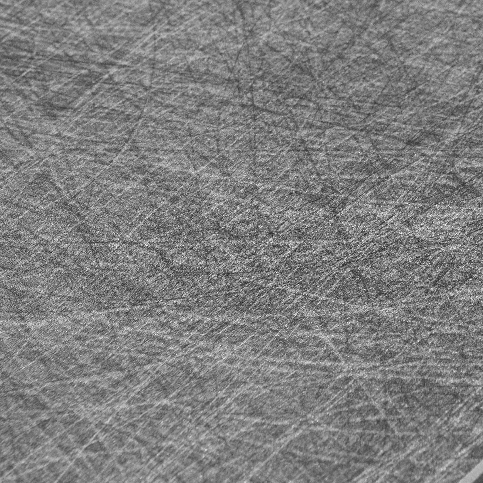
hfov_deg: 14.9
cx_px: 416
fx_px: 1831
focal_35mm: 116
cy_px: 51
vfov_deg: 14.9
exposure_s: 1/5
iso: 800
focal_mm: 45
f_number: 11
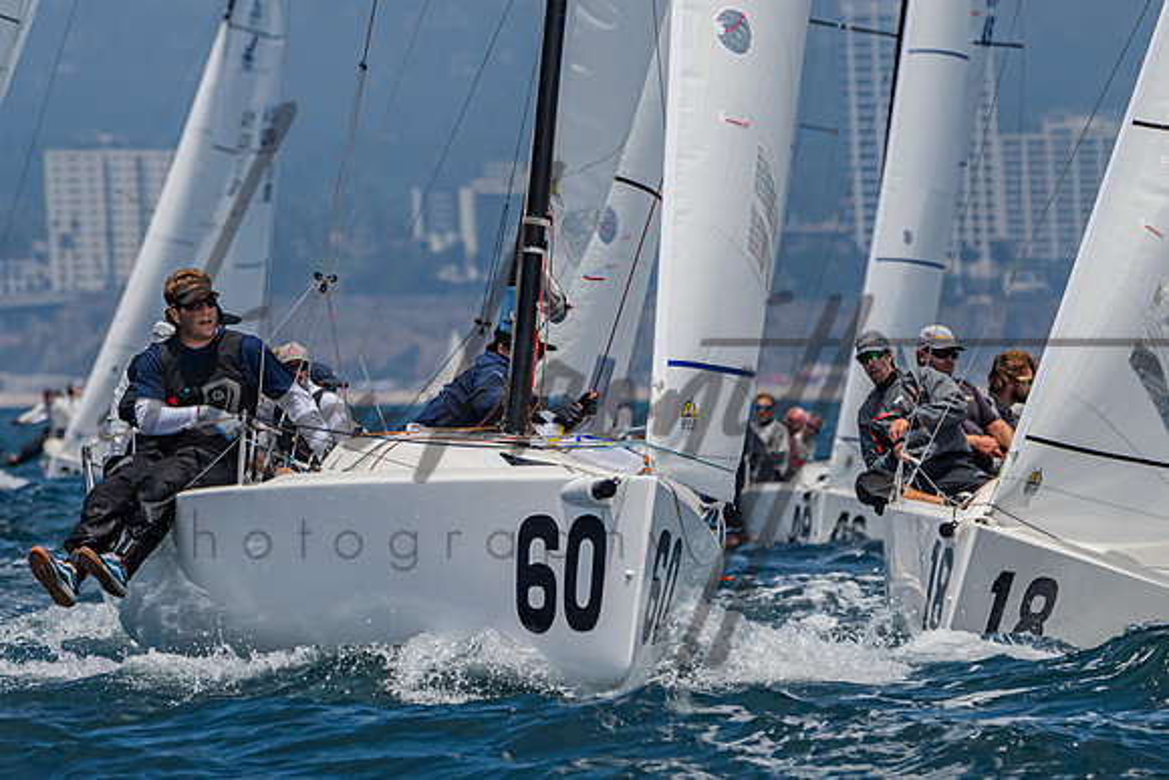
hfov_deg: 4.0
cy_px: 461
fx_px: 16841
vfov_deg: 2.7
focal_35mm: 519
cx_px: 460
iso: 400
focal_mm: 270
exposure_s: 1/2500
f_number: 6.3
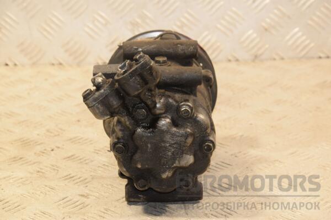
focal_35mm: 147
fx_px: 1351
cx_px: 166
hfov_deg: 14.0
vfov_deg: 9.3
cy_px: 110
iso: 800
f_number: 9
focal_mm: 98
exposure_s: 1/50
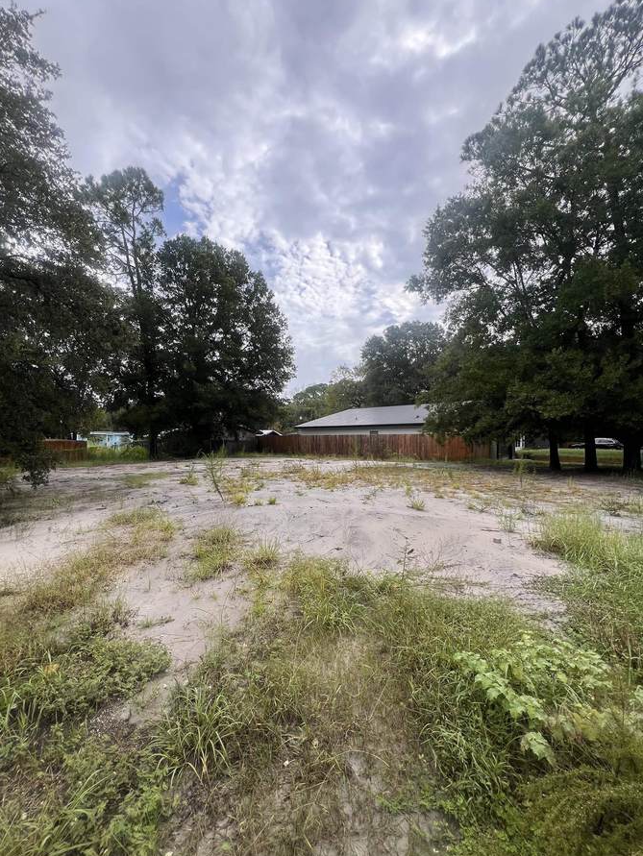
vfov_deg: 102.0
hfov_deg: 85.6
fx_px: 346
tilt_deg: +0.4
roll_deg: -0.1
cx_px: 298
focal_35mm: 14
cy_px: 437
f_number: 1.8
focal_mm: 1.57
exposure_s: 1/943
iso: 32
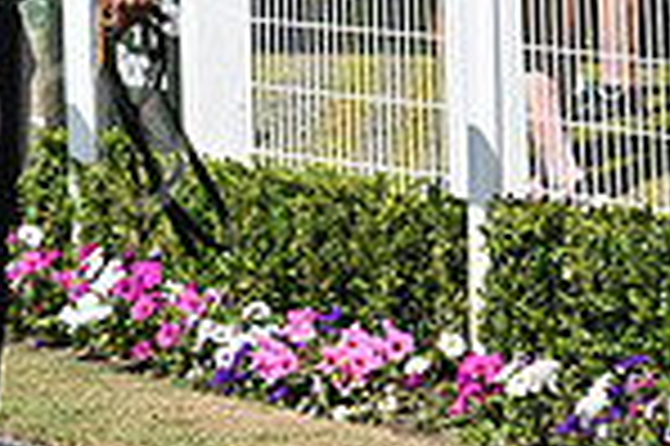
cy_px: -110
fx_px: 9779
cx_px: -351
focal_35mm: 526
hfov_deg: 3.9
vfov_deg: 2.6
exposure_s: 1/2500
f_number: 5.6
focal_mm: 135
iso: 400
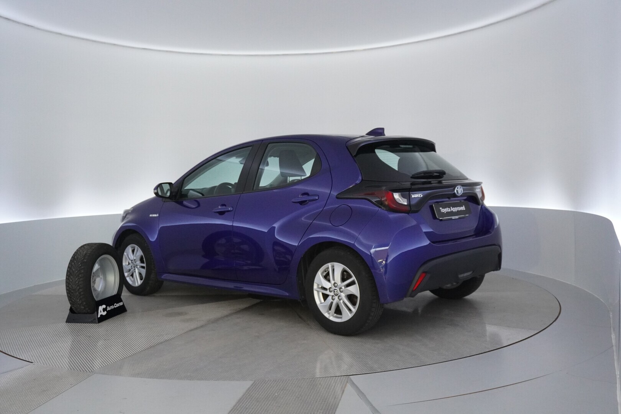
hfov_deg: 55.1
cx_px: 310
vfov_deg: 38.4
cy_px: 207
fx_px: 595
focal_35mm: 34
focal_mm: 23
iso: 3200
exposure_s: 1/160
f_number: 4
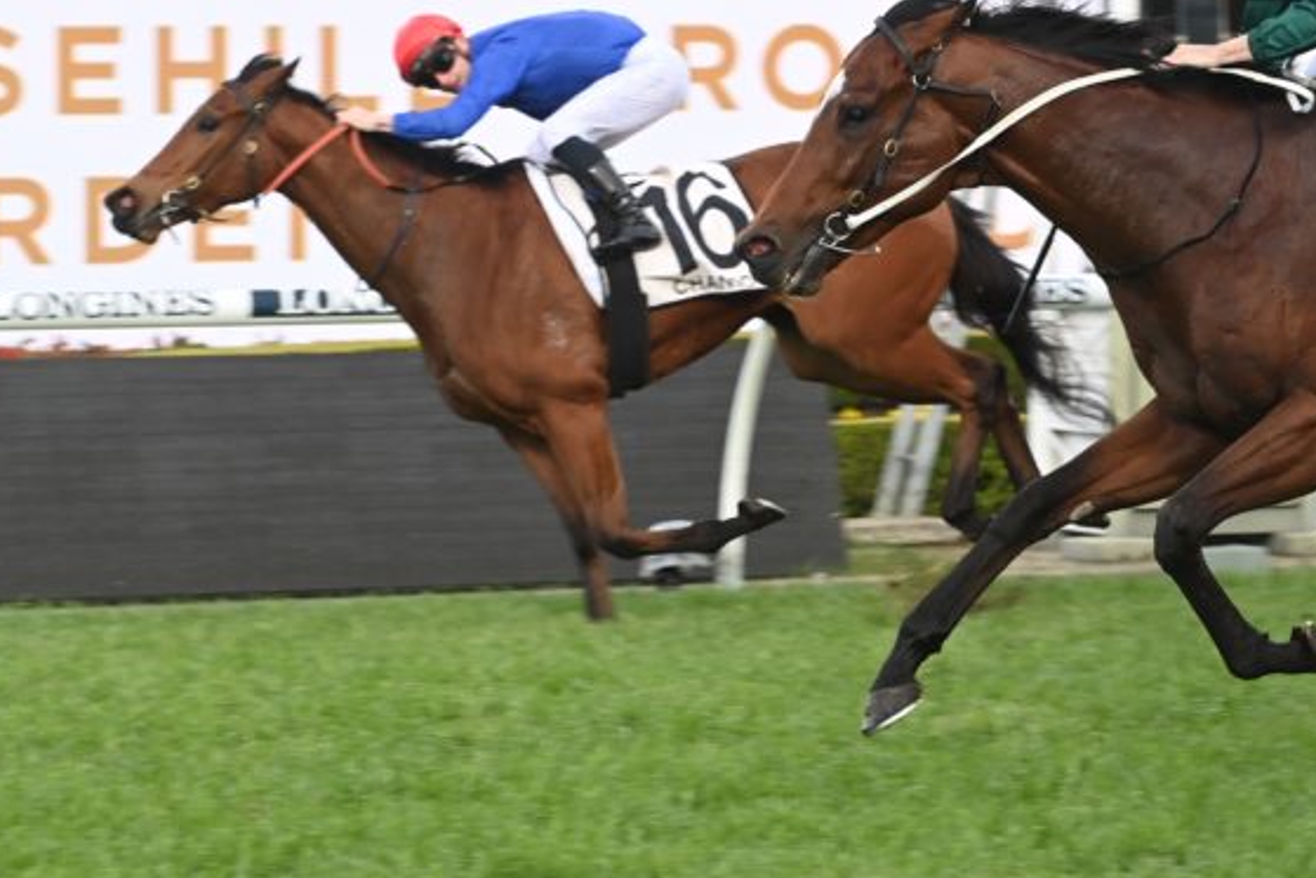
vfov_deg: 5.8
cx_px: 1139
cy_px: 239
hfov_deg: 8.6
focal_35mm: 238
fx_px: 8702
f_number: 9
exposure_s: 1/800
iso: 1000
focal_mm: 130
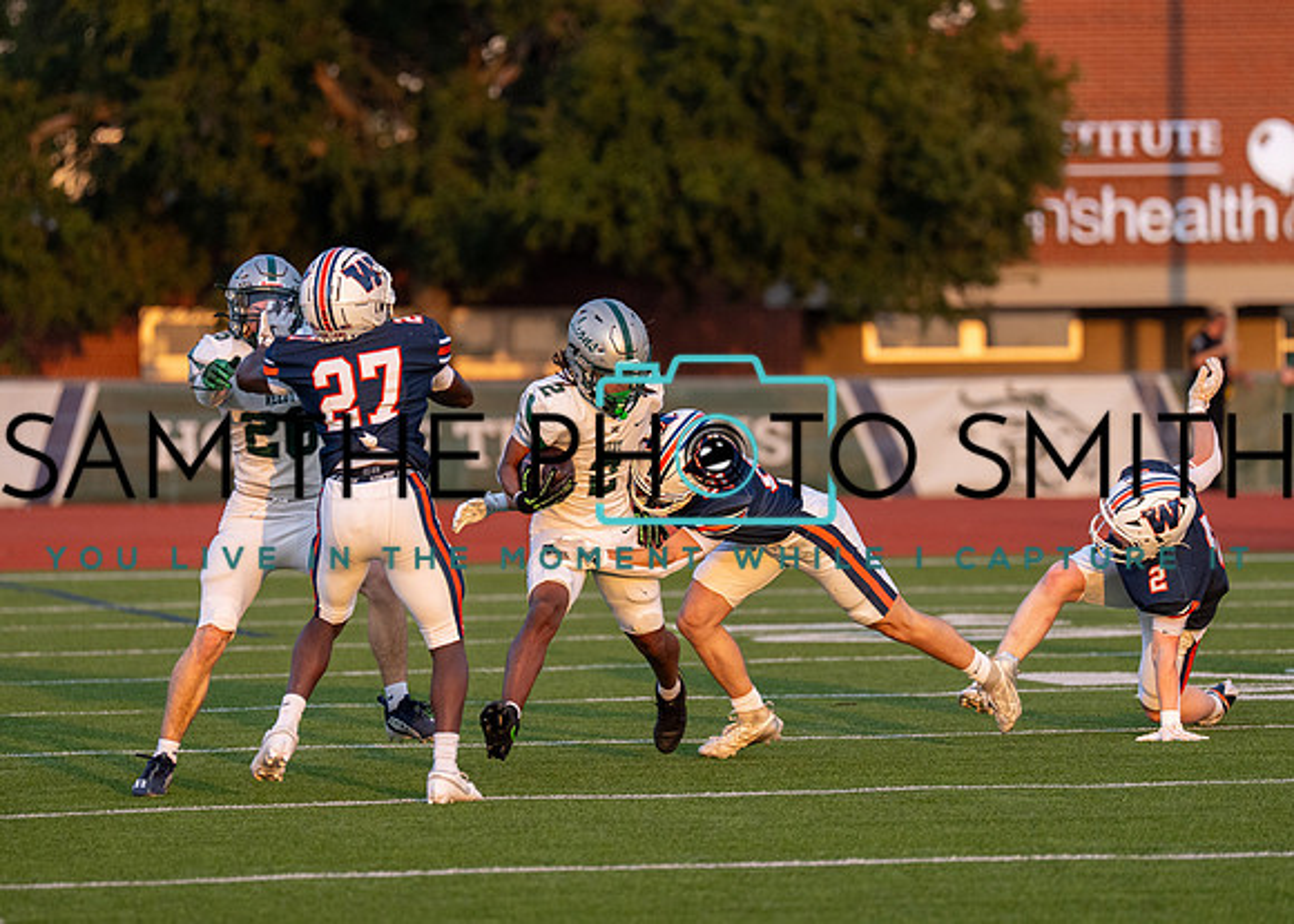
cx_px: 669
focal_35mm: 312
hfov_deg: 6.5
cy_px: 446
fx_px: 11472
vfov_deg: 4.6
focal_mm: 200
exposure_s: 1/3200
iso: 800
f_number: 2.8
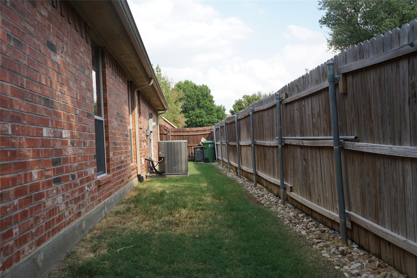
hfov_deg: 57.2
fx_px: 382
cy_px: 139
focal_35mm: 33
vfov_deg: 40.0
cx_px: 208
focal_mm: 33
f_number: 5.6
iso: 100
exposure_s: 1/200
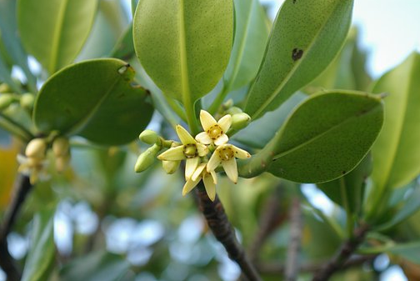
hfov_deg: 29.4
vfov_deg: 19.9
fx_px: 800
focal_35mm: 69
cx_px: 208
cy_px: 140
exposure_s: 1/90
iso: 400
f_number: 4.5
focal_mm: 45
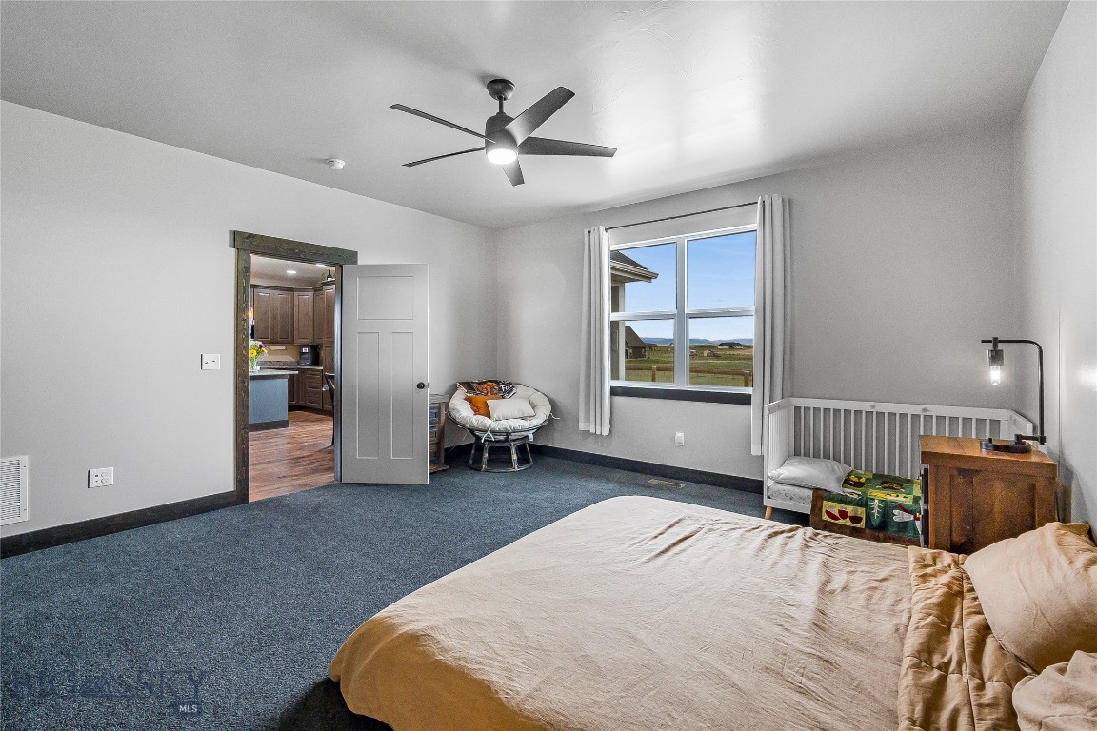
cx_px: 548
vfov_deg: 77.3
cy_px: 366
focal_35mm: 15
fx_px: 457
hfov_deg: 100.4
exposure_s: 1/50
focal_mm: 10
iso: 800
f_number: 7.1
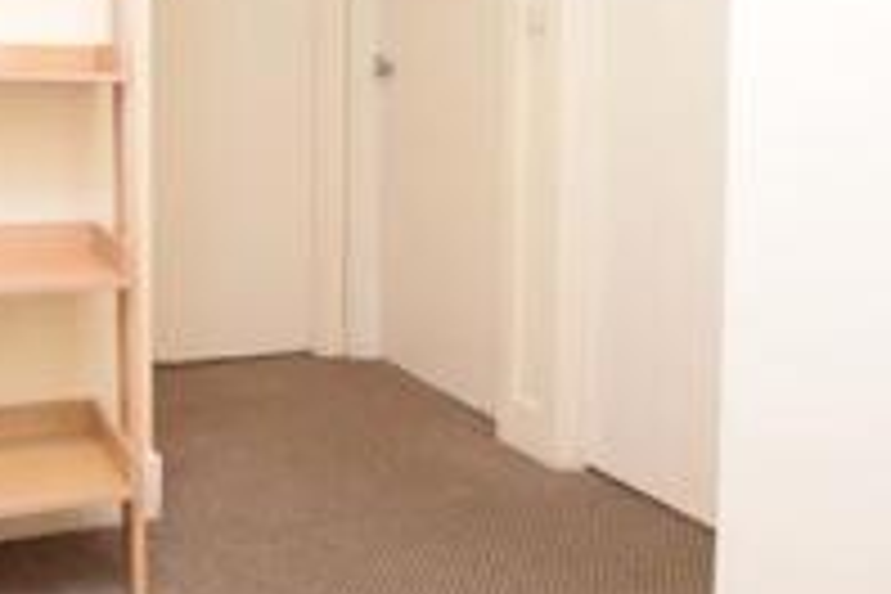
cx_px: 248
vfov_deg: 36.0
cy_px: 142
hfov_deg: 51.4
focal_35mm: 36
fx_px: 891
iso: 1100
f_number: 3.5
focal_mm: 10
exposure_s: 1/60
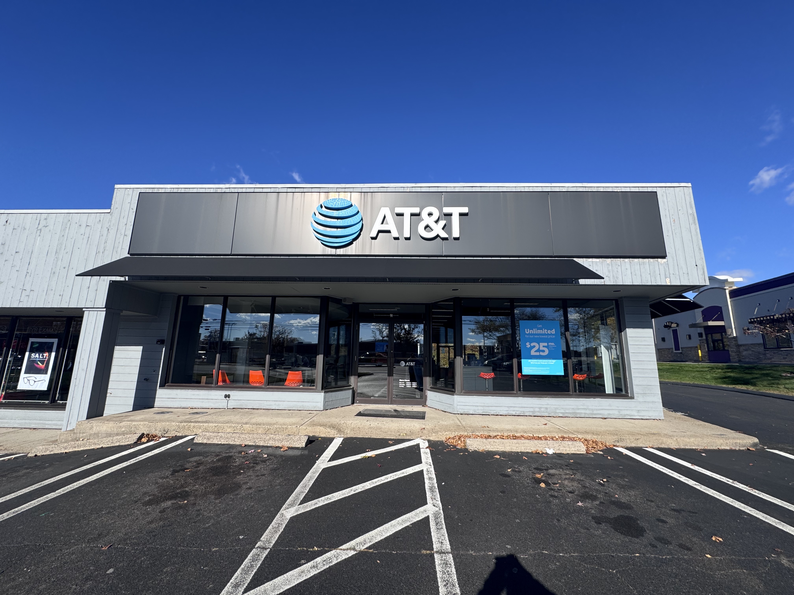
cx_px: 397
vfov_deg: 85.7
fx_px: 321
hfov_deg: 102.1
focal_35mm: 14
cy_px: 298
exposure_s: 1/1976
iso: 50
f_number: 2.2
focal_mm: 2.22
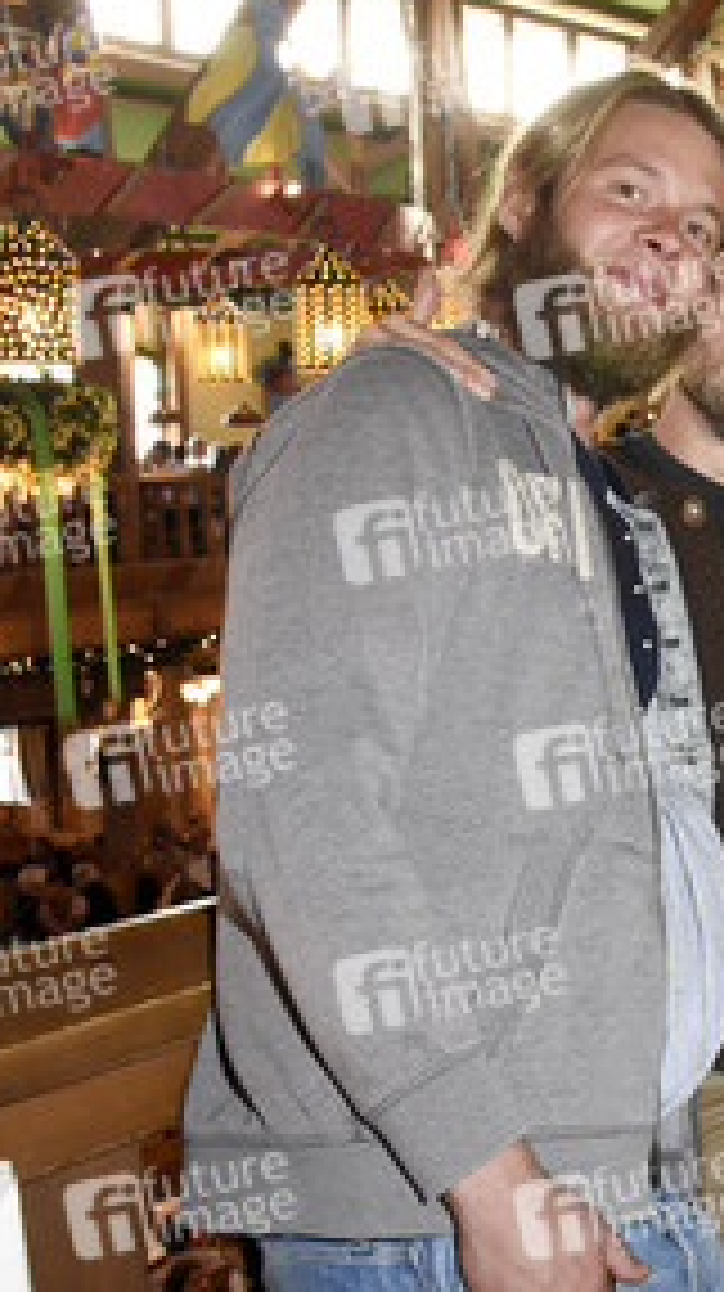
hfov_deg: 19.4
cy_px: 644
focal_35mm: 57
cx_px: 960
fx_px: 1943
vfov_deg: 36.7
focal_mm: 23
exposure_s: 1/60
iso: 1600
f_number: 6.3
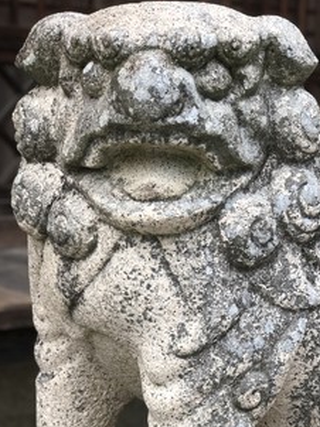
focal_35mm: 85
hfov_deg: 17.3
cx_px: 232
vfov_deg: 22.9
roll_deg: -1.5
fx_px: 1049
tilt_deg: -10.9
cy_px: 308
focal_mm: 6.6
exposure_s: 1/30
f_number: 2.8
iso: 40
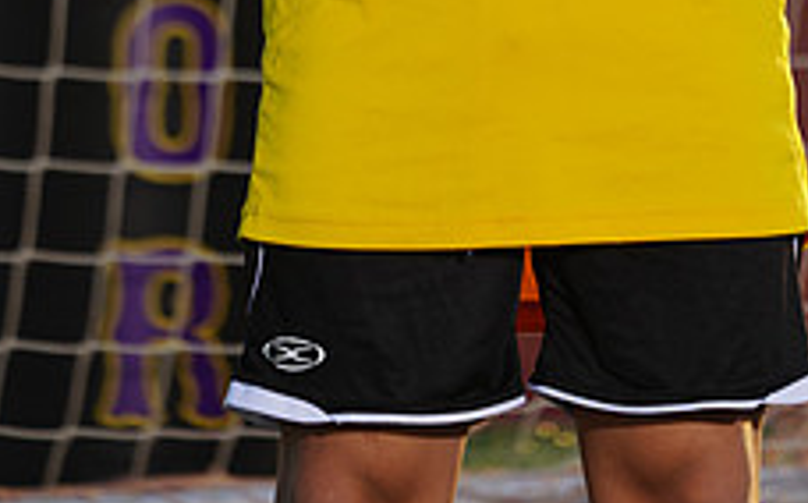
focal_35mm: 1039
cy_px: -475
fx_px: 22857
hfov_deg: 2.0
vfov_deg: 1.3
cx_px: 423
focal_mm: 400
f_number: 7.1
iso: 100
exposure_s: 1/200
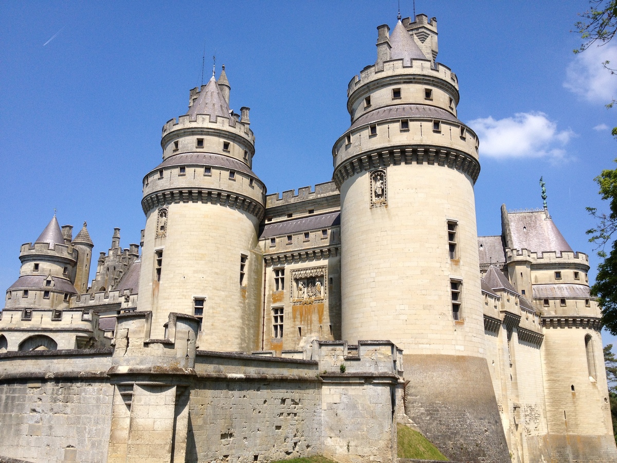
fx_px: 624
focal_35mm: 35
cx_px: 308
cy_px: 232
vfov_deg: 40.7
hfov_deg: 52.6
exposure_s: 1/1783
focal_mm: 4.28
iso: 50
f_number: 2.4
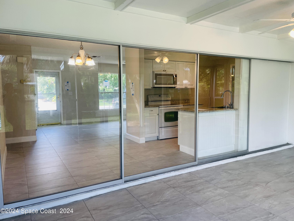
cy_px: 110
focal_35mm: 26
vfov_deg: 53.1
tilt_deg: -3.4
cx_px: 147
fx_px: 221
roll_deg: +0.0
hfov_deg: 67.3
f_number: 1.6
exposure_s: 1/120
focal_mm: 4.2
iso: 40
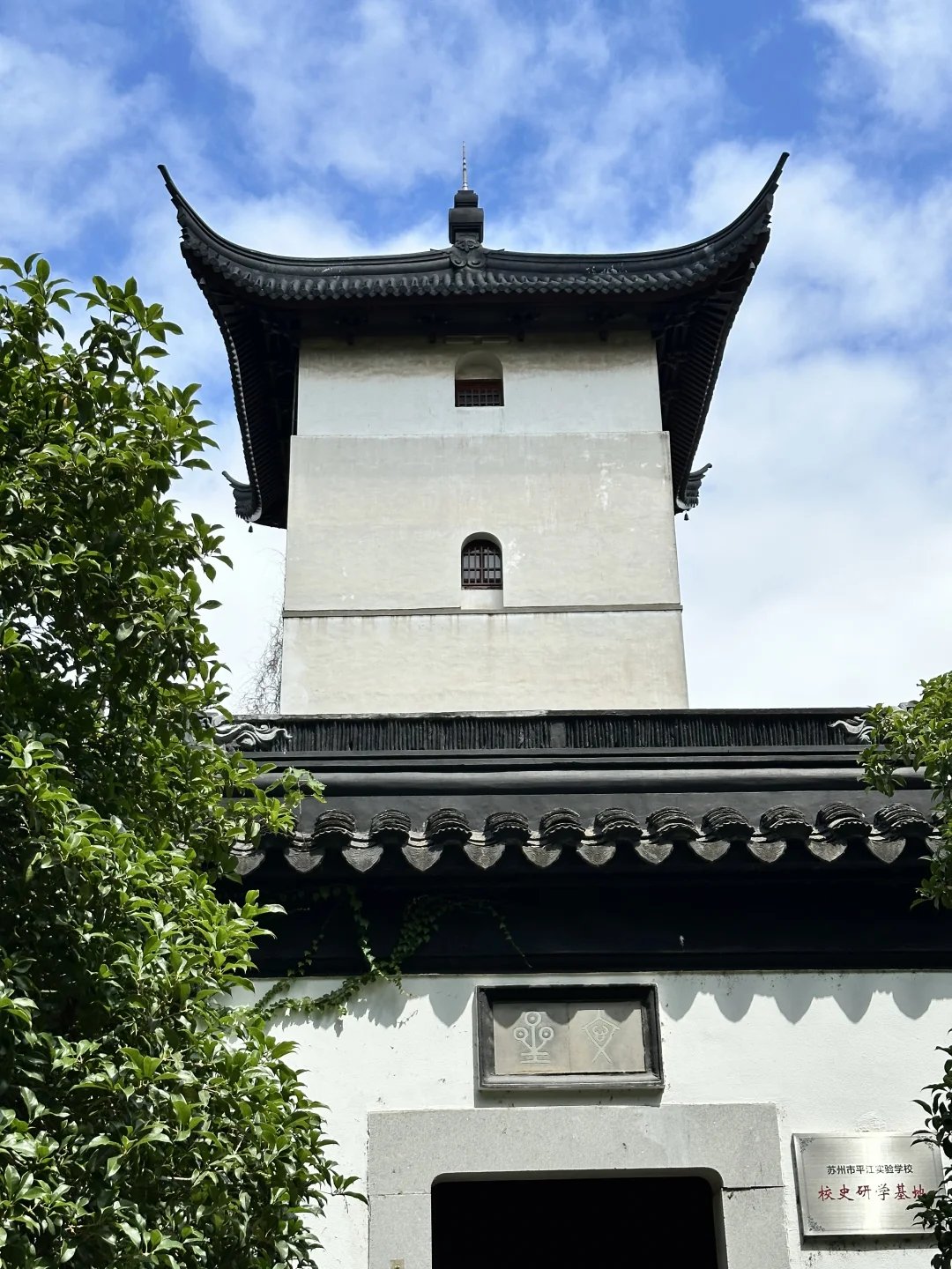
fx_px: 1760
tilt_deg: +23.8
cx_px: 476
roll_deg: +0.2
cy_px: 634
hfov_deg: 30.3
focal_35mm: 48
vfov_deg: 39.7
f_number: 1.78
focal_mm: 6.86
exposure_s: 1/4566
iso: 64
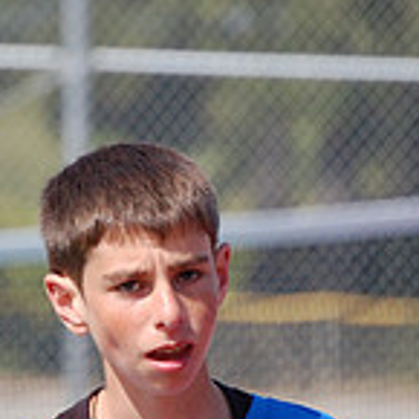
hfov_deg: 2.1
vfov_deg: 2.1
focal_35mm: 841
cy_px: 324
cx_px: 182
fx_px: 11513
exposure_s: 1/1600
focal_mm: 165
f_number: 5.3
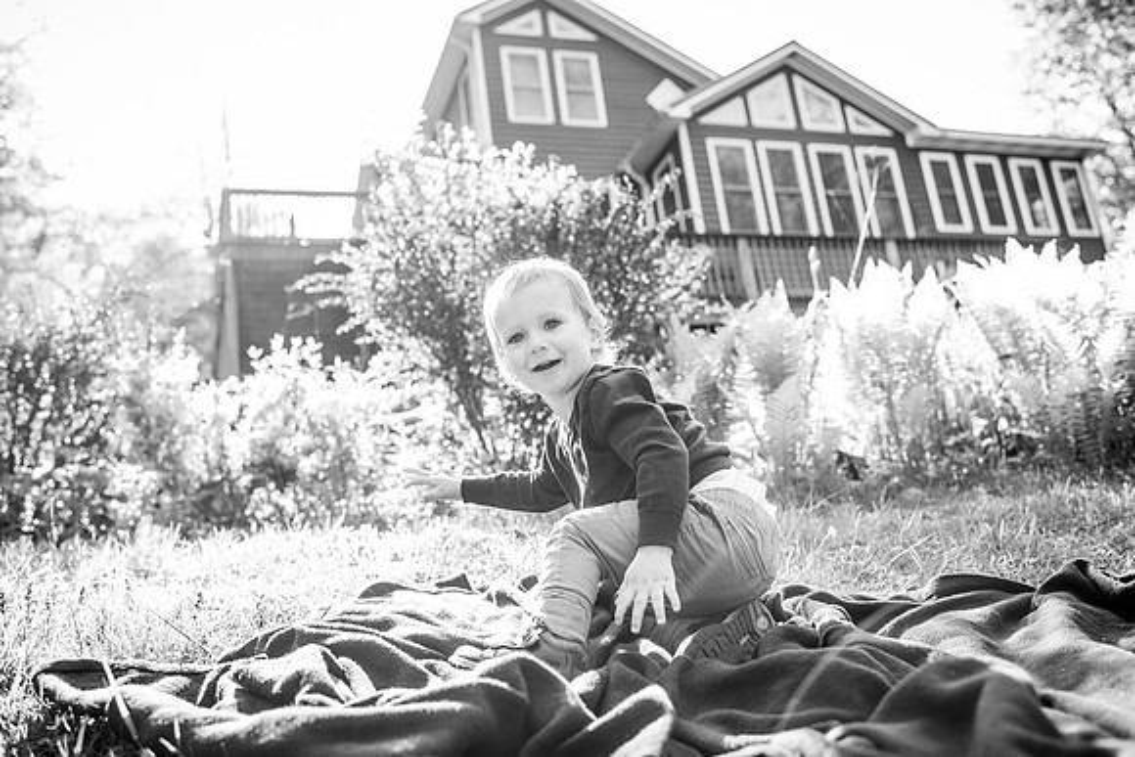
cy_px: 378
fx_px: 1104
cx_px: 568
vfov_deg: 37.9
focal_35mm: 35
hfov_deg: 54.4
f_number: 3.5
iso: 800
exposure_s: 1/1250
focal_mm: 35
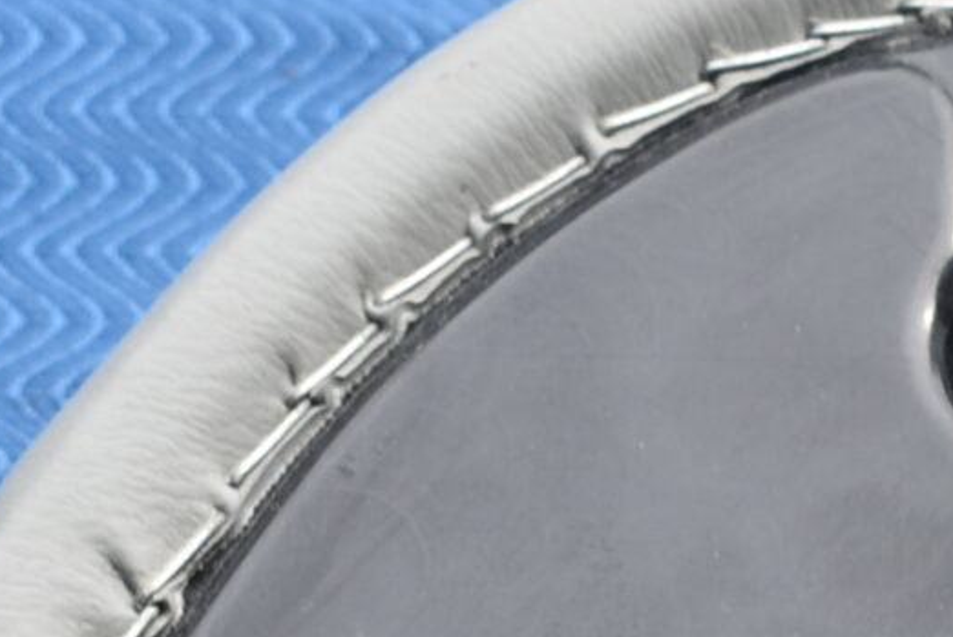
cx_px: 1086
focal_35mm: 213
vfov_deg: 6.3
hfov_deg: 9.5
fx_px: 5655
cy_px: 1105
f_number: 6.3
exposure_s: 1/160
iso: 200
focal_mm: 29
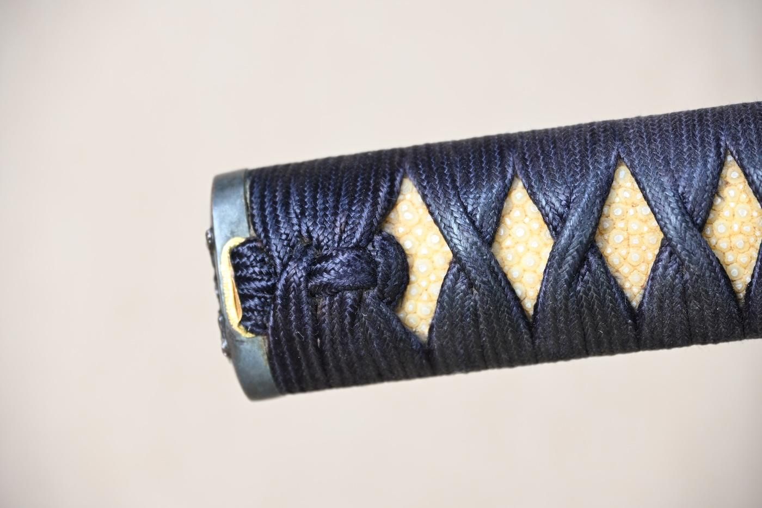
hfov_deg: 13.4
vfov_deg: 9.0
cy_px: 254
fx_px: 3238
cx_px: 381
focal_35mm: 153
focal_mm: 102
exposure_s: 1/2
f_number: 5.6
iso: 100
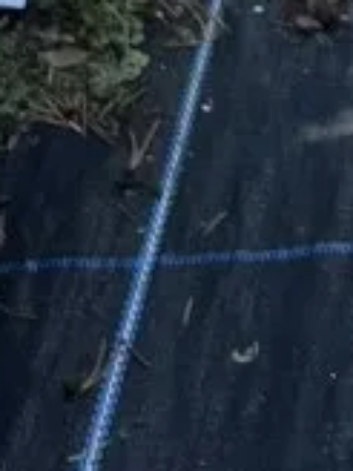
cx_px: 881
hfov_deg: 8.0
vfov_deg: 10.0
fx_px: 2325
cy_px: -681
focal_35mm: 171
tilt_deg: -21.1
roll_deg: -1.7
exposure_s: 1/1117
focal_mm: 5.1
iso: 50
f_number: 1.6
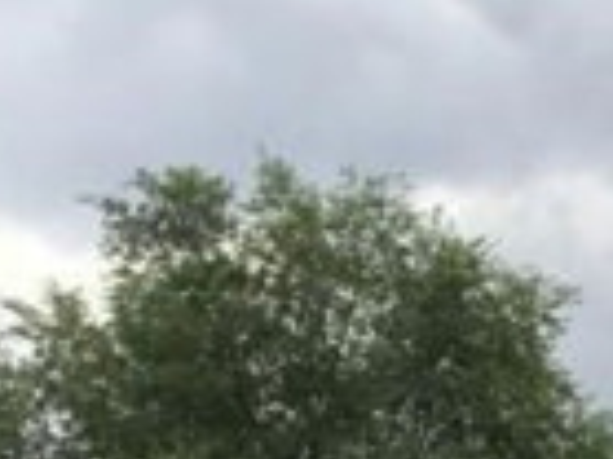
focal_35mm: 134
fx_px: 2371
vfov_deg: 10.5
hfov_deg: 12.6
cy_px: 799
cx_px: 1288
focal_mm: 4.15
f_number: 2.2
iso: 25
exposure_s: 1/827
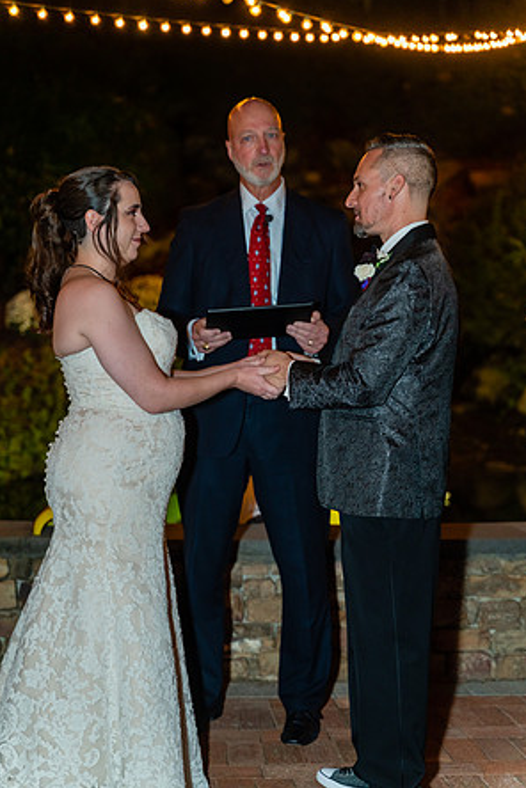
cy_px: 392
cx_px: 265
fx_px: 1666
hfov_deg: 17.9
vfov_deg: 26.7
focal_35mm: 76
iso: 1000
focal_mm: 75
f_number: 2.8
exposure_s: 1/60
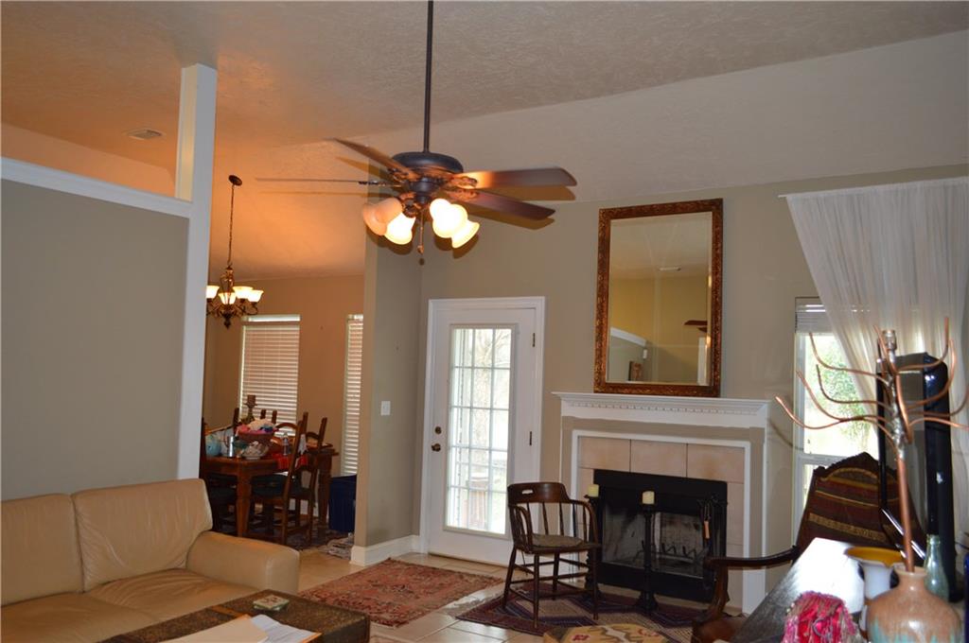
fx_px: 726
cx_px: 484
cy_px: 322
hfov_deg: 67.4
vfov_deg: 47.8
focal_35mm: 27
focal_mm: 18
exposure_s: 1/60
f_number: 3.5
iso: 400
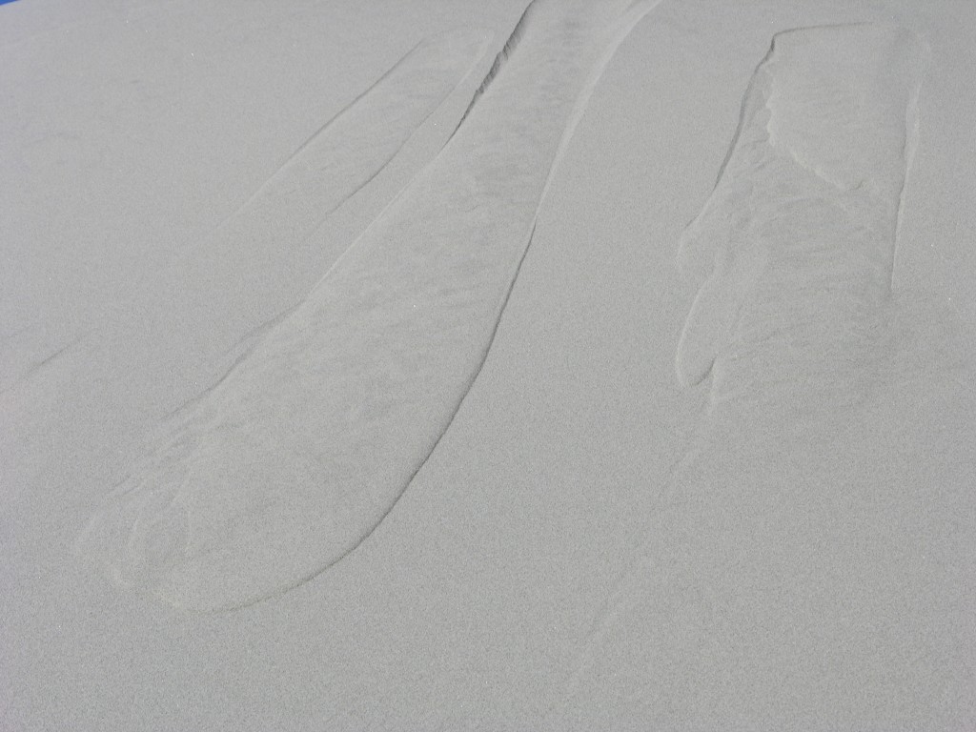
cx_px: 488
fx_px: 3101
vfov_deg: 13.5
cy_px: 366
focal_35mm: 110
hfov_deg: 17.9
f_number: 5.8
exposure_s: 1/535
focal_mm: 27.3
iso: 50
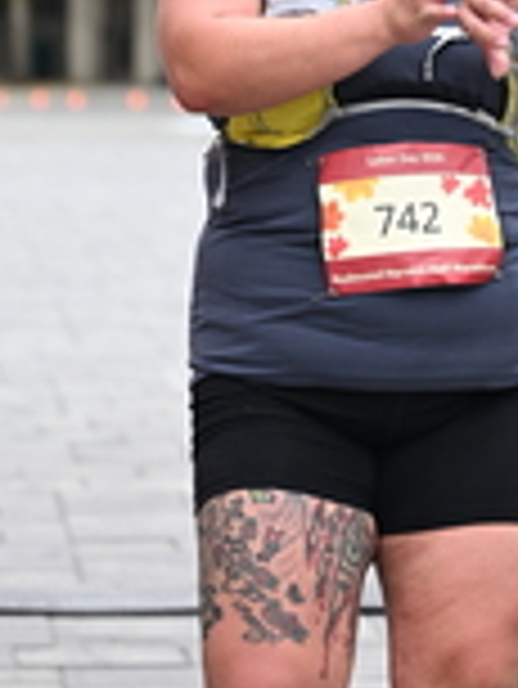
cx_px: 390
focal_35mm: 242
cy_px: -162
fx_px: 4822
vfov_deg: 8.1
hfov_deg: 6.1
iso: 640
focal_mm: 70
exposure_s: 1/2000
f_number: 2.8
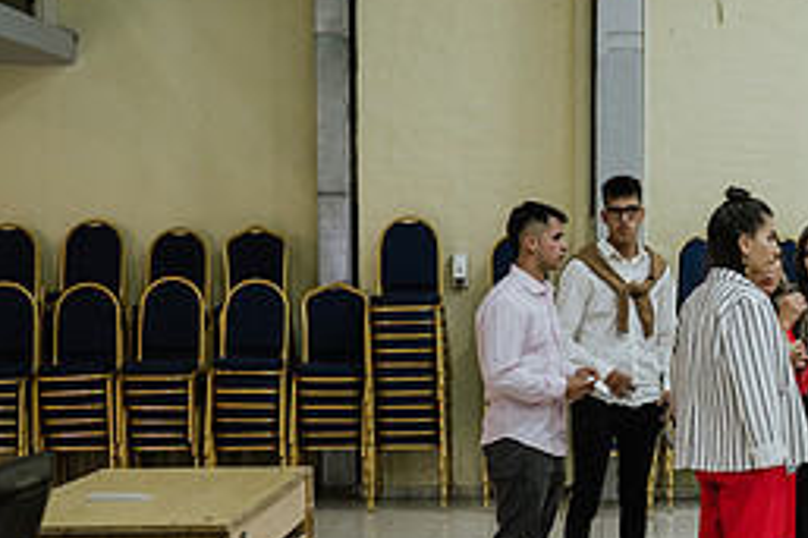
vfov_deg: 17.2
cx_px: 902
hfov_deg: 23.9
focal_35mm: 79
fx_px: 1772
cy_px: 385
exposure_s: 1/100
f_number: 2.2
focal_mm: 35
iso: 800
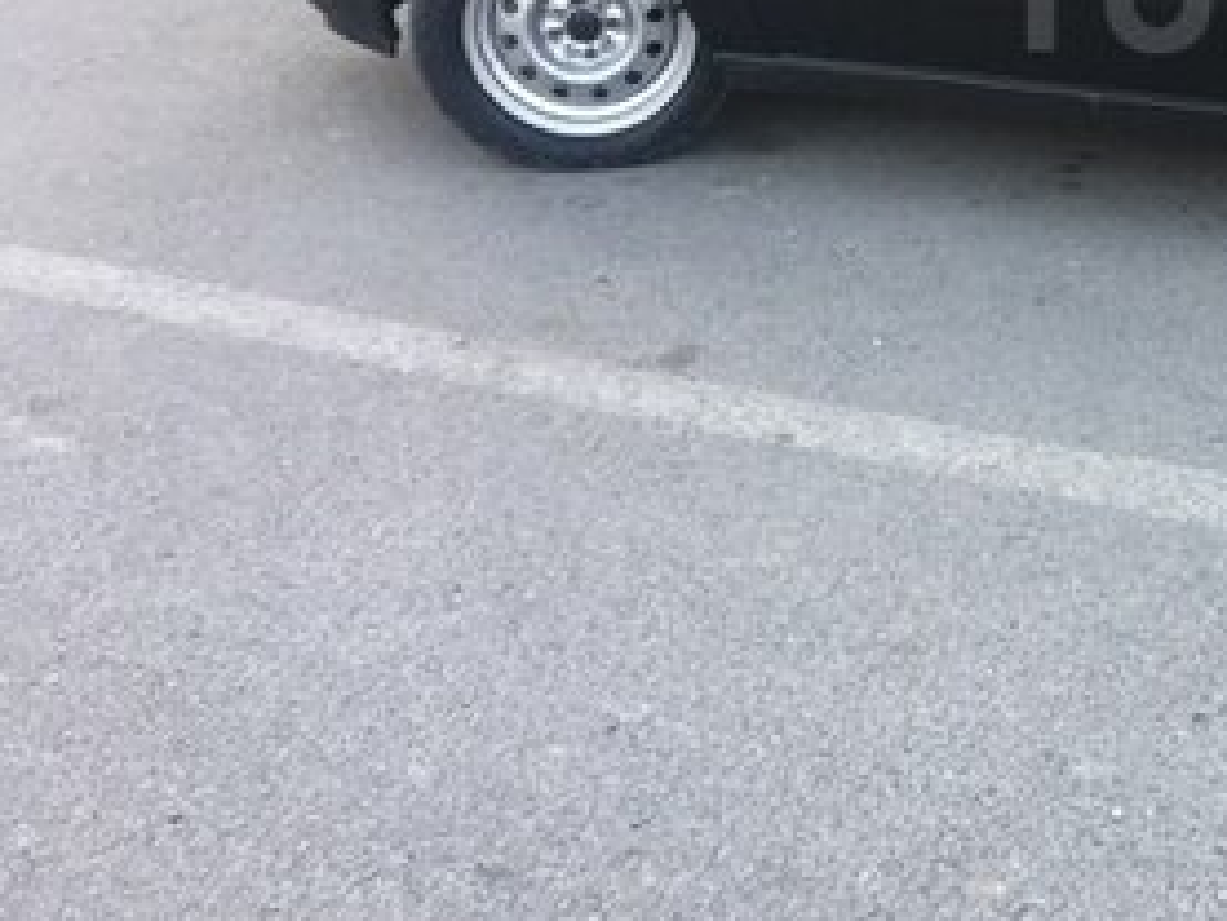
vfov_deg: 20.6
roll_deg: -0.8
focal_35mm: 69
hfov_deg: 25.5
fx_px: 2447
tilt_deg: -11.3
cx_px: 1444
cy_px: -15
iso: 40
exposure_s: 1/100
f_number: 2.2
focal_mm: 4.15
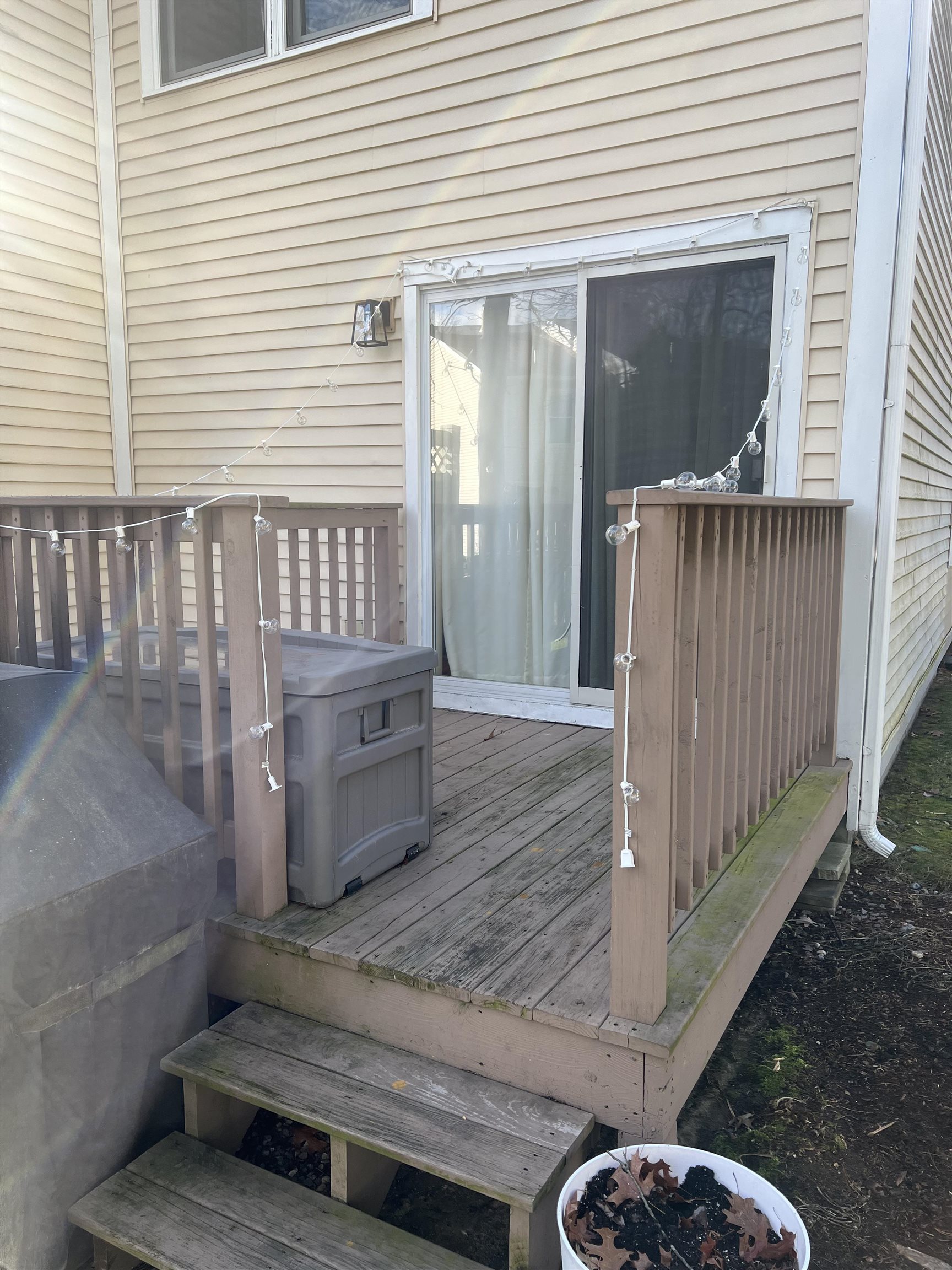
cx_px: 476
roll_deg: +0.5
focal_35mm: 26
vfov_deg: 67.3
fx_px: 953
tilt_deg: -5.3
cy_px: 635
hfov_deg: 53.1
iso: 50
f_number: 1.5
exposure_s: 1/709
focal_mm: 5.7
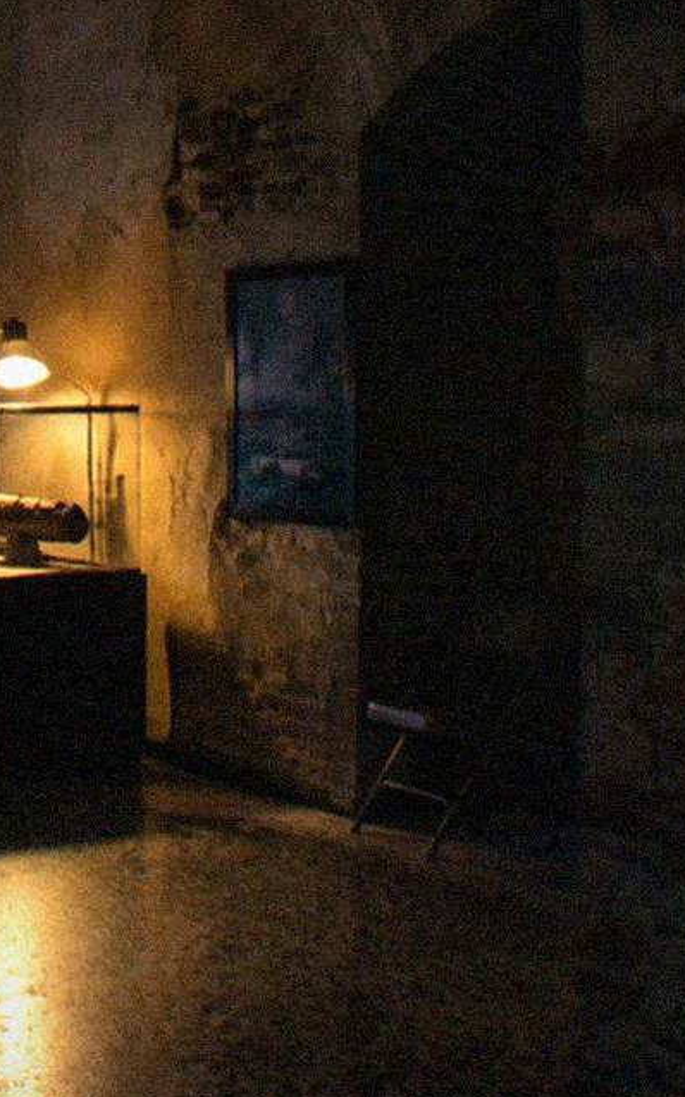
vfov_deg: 32.0
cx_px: -139
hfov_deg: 19.2
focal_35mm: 64
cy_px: 536
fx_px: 1912
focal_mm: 40
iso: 800
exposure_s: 1/30
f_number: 7.1
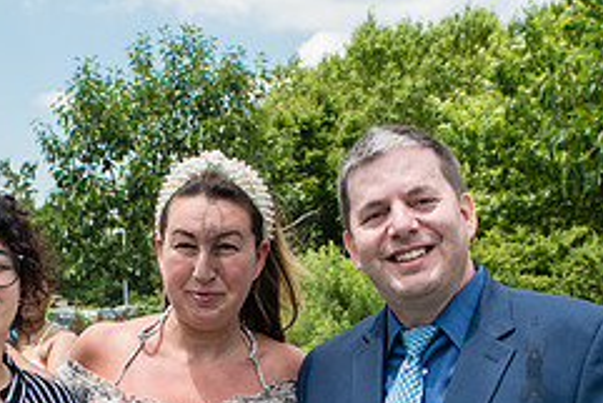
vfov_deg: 16.7
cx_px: 166
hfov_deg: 25.7
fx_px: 1307
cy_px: 493
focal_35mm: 78
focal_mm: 24
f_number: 5.6
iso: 200
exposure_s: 1/640
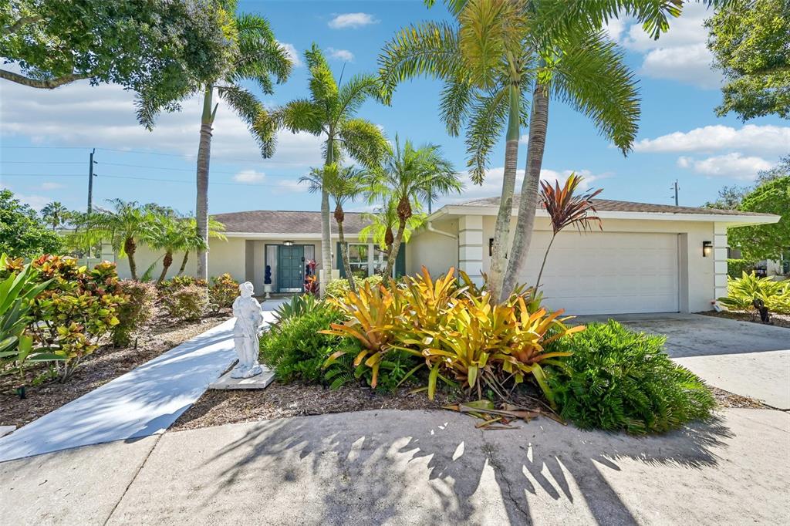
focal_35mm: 14
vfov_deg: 81.2
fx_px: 307
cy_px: 263
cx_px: 395
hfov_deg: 104.3
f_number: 8
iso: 400
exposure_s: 1/800
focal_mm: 14
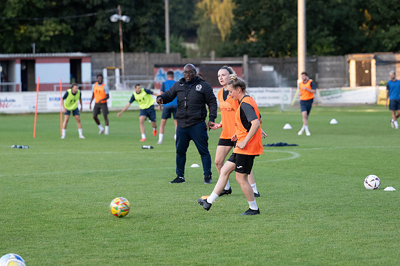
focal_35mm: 180
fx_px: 1999
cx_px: 200
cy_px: 133
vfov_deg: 7.6
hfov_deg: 11.4
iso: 1000
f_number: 3.2
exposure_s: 1/800
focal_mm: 120
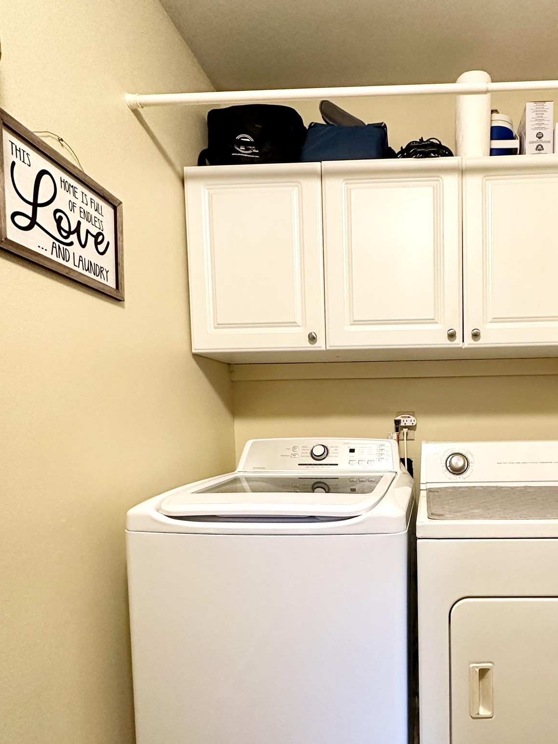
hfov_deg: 60.3
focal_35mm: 21
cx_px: 413
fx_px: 451
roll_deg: -0.1
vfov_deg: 77.9
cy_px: 455
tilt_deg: -3.1
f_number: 2.2
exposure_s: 1/60
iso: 320
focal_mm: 2.22
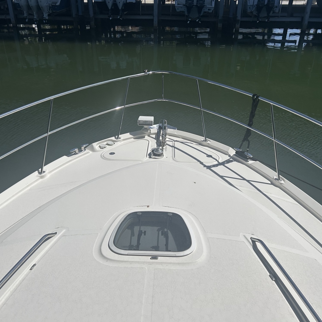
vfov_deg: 52.5
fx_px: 326
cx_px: 159
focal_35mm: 31
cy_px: 161
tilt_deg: -28.2
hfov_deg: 52.5
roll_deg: +0.2
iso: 50
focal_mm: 5.7
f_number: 1.5
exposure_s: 1/14286
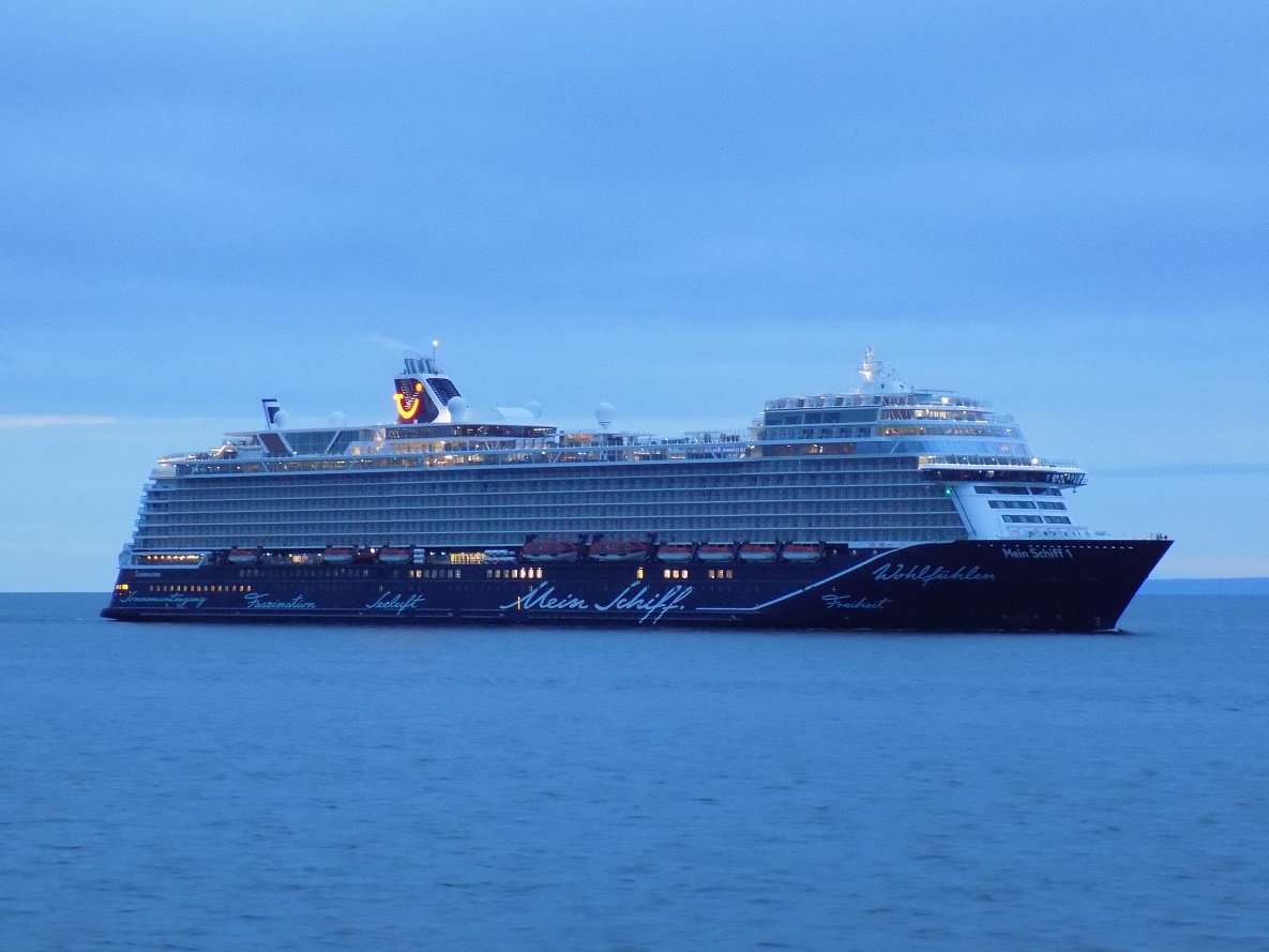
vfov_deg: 13.8
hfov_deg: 18.4
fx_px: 3923
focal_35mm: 107
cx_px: 634
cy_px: 476
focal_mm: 19.1
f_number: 4.7
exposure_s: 1/4
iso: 400
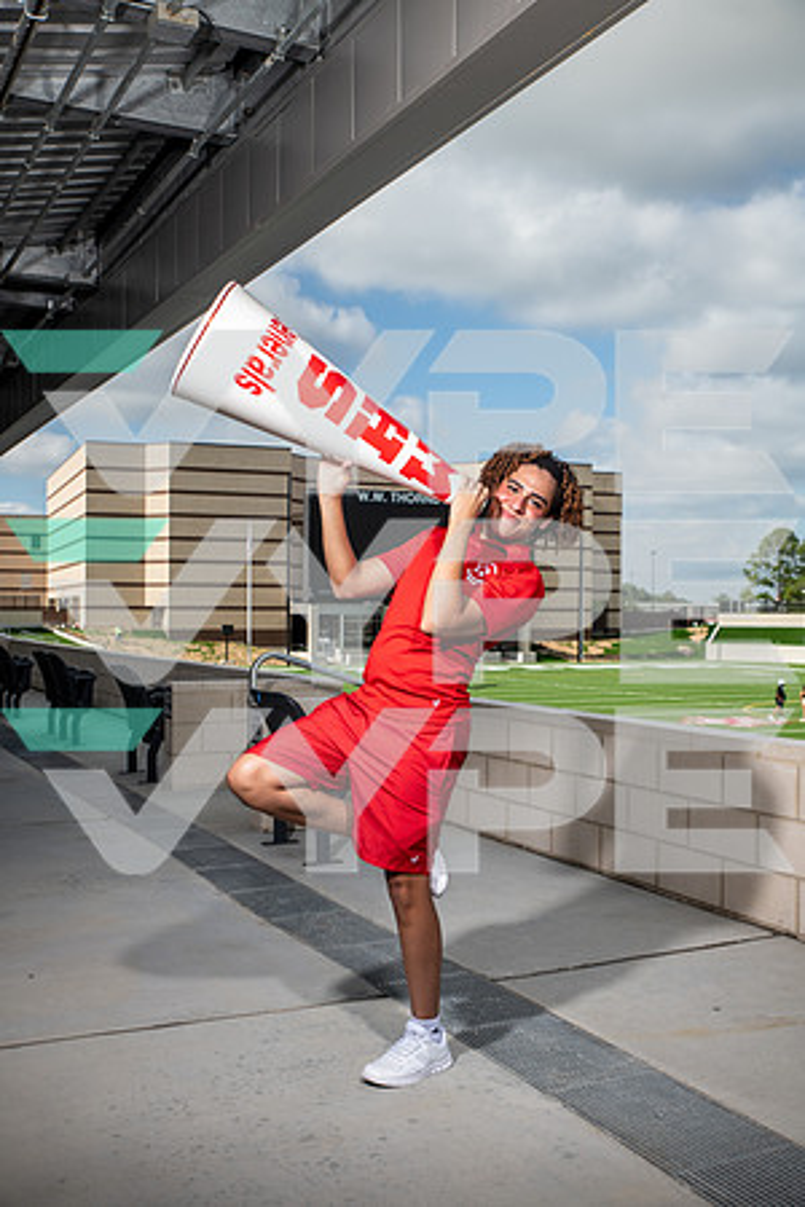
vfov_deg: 50.7
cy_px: 604
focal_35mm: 38
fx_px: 1274
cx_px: 402
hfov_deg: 35.1
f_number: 7.1
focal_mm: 38
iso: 100
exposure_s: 1/320
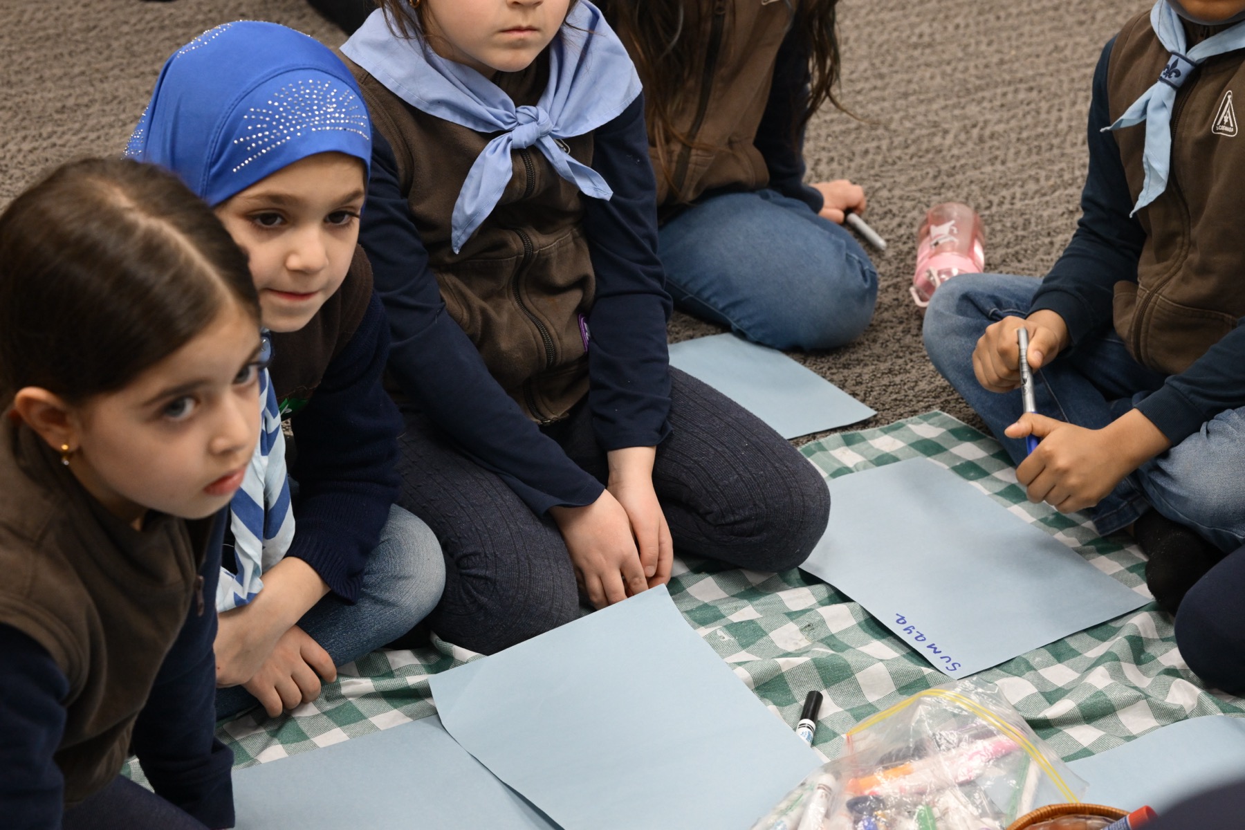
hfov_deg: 23.9
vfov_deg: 16.1
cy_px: 415
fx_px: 2939
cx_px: 622
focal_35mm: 85
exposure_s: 1/100
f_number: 8
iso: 4000
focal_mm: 85
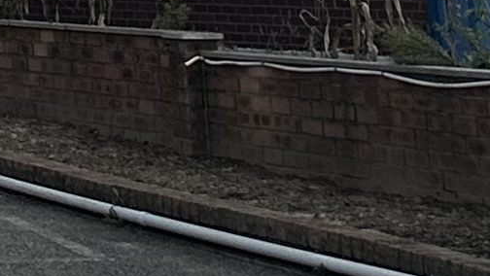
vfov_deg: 5.2
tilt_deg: +15.0
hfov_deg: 9.3
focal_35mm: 209
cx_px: -653
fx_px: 2717
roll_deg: +0.5
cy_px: -784
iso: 80
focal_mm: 6.86
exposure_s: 1/6623
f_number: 1.78
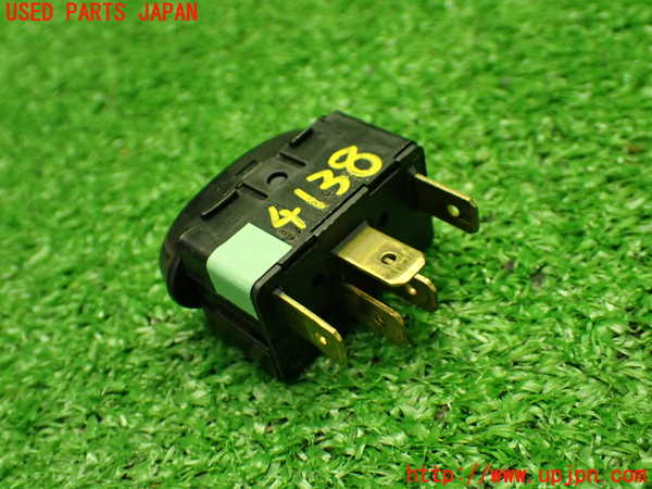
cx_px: 326
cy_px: 244
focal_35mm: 44
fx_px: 829
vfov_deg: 32.9
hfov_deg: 42.9
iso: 800
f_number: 2.9
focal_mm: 7.84
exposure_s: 1/80
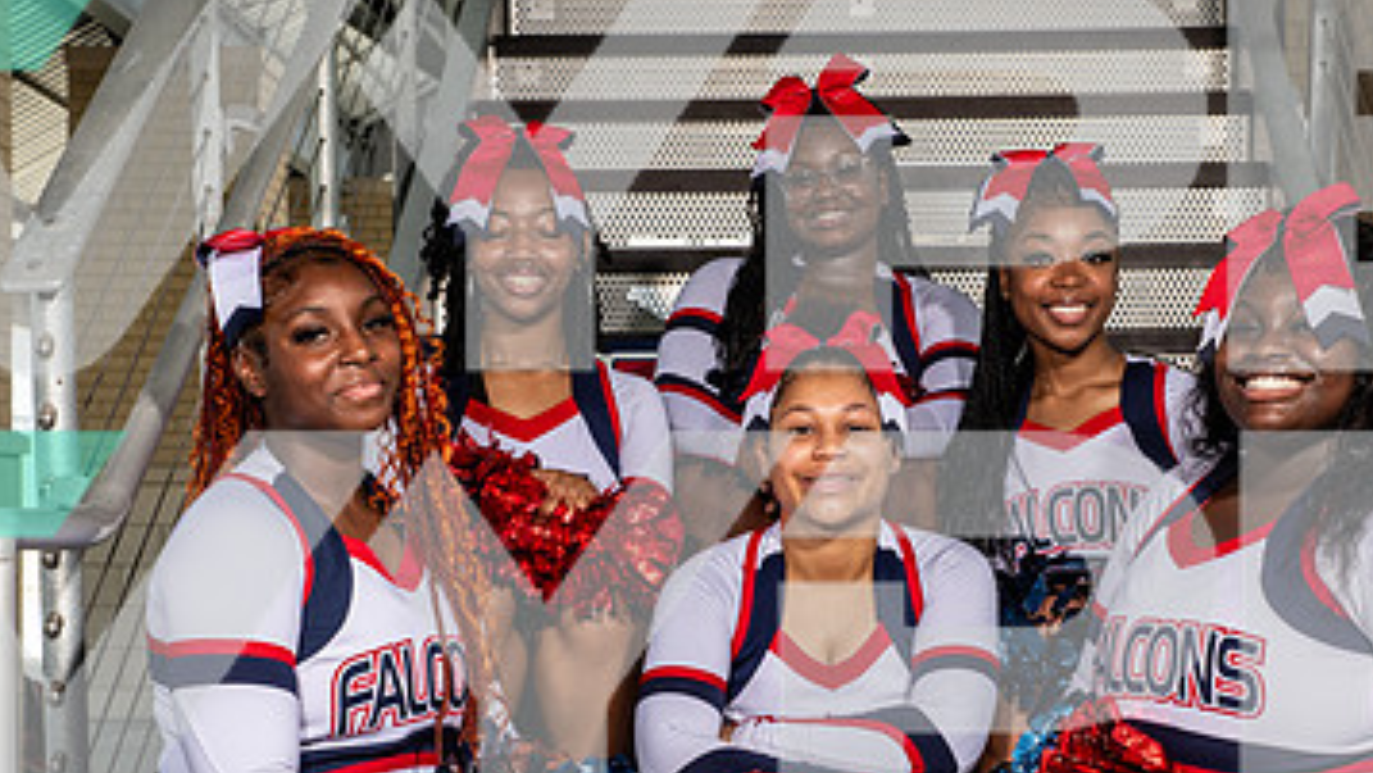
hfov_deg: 25.0
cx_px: 704
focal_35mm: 85
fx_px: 3095
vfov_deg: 14.1
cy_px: 636
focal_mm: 50
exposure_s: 1/320
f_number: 7.1
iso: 200
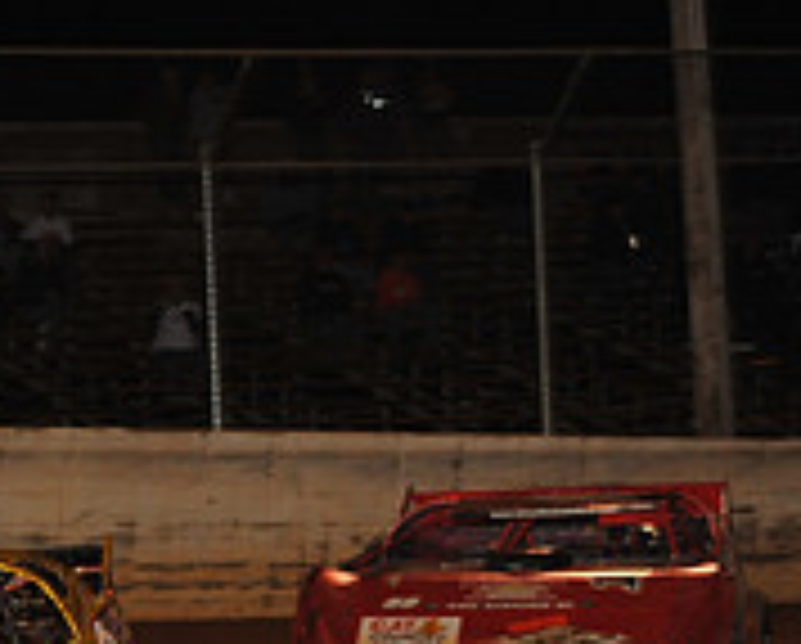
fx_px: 4345
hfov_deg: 10.2
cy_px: 594
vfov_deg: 8.4
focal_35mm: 183
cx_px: -342
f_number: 7.1
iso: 800
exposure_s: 1/320
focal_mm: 60
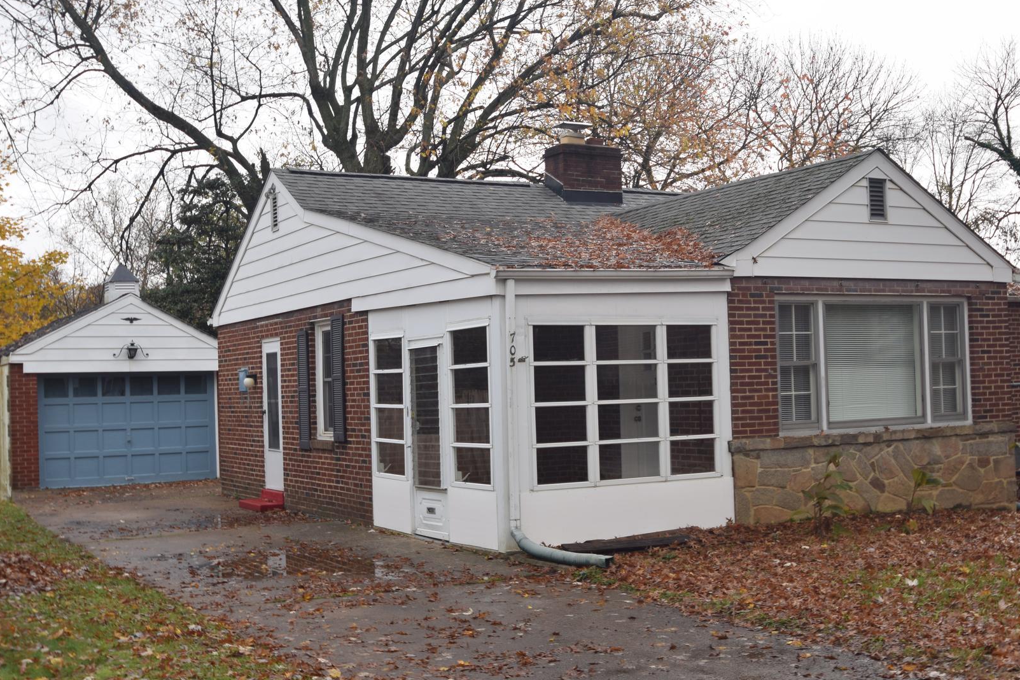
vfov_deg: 29.2
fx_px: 1303
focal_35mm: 46
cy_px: 310
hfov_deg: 42.6
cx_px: 608
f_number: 5.6
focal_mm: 24
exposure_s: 1/125
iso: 100
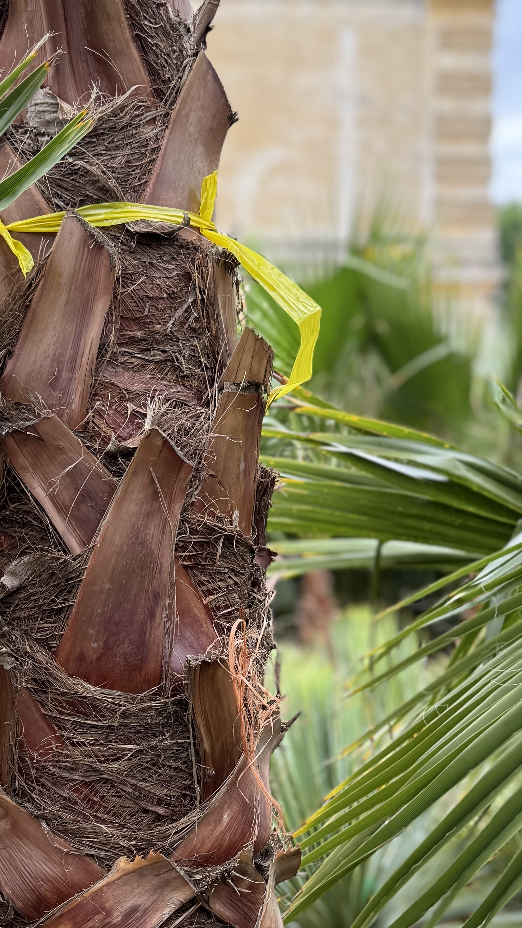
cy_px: 710
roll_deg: +0.7
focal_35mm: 53
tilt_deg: -11.8
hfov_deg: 22.6
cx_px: 230
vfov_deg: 38.1
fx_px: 1304
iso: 100
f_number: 1.78
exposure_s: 1/277
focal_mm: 6.76
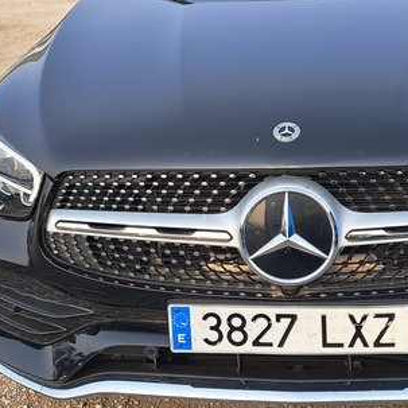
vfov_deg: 30.4
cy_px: 144
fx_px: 747
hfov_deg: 30.5
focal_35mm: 56
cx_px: 249
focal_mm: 5.23
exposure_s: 1/489
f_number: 1.8
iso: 50
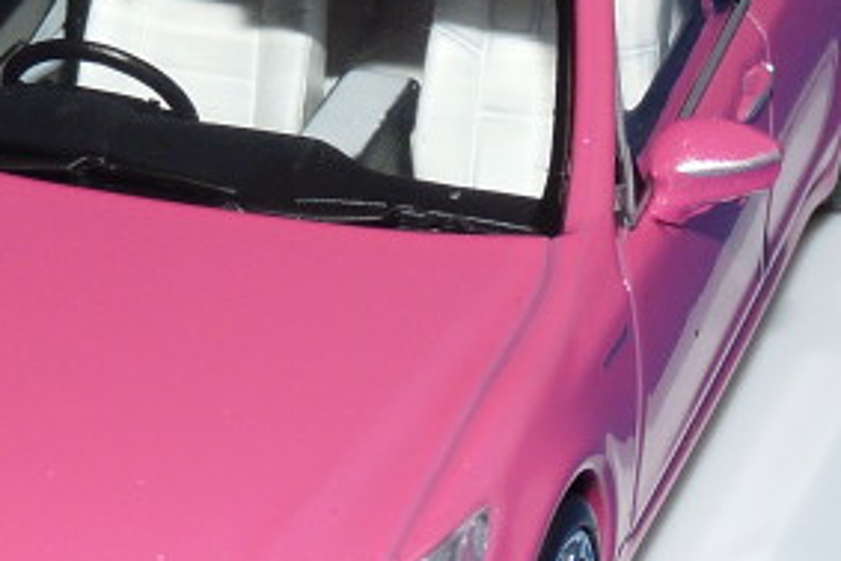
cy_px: 220
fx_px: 6100
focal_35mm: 261
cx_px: 270
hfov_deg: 7.9
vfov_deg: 5.3
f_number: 4
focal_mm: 11.5
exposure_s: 1/30
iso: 100
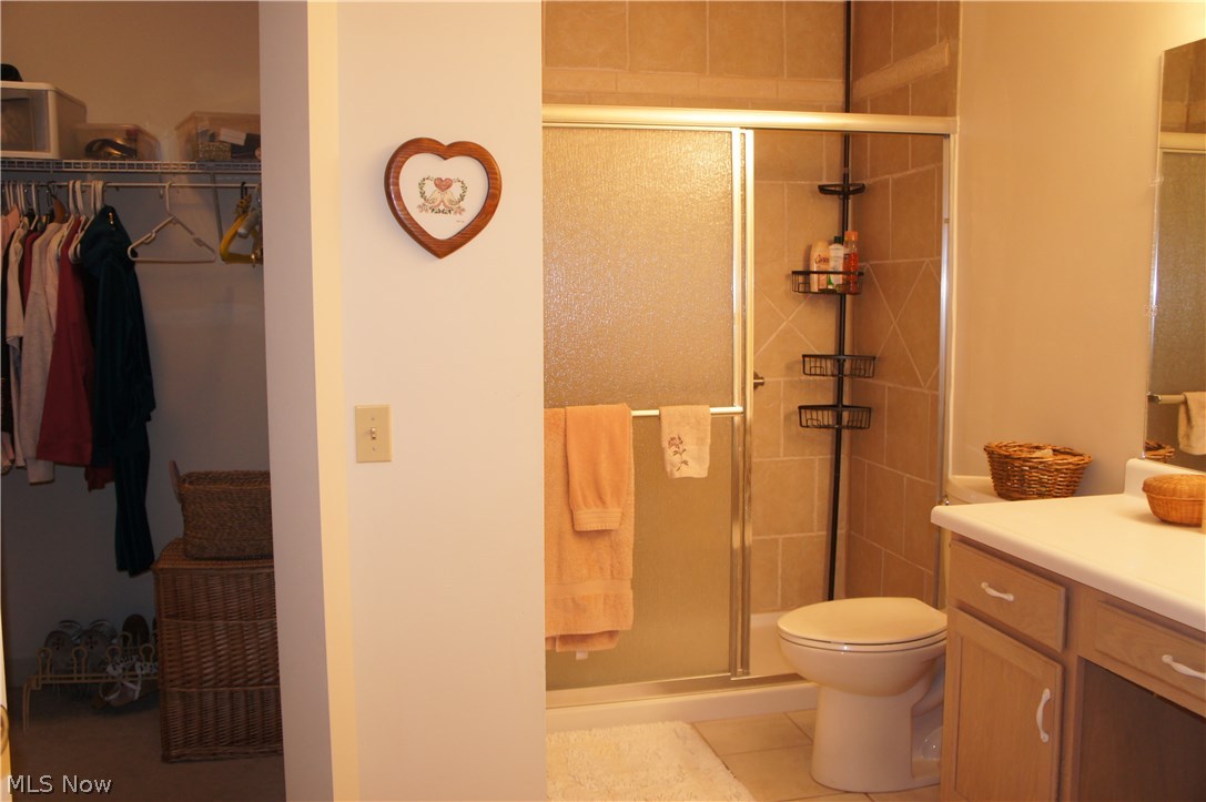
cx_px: 603
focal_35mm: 30
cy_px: 401
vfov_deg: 43.5
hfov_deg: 62.0
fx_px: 1004
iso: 500
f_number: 4
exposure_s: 1/60
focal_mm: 20
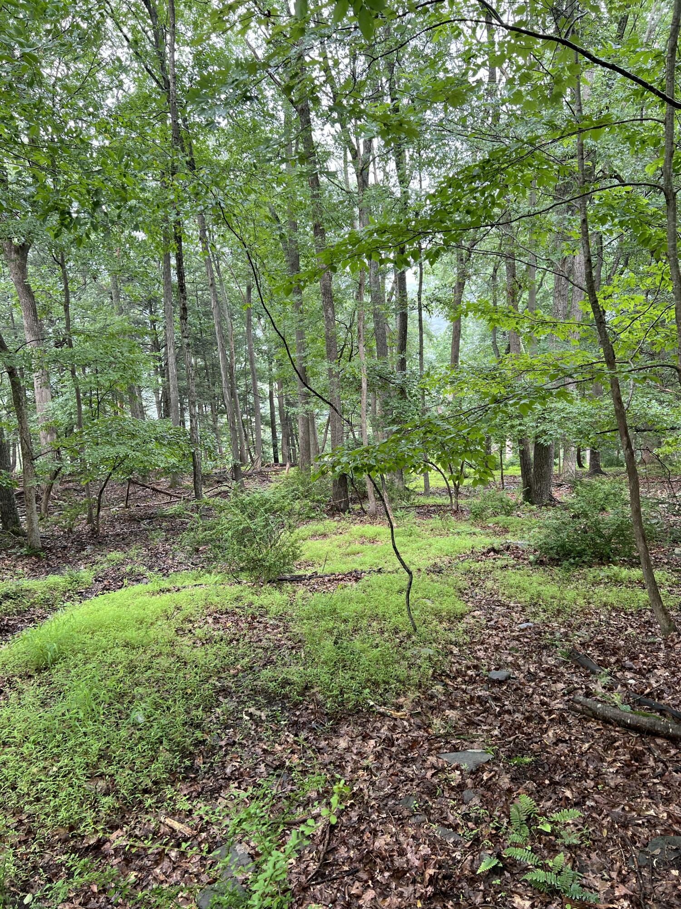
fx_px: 682
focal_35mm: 26
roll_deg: +2.6
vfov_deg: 67.3
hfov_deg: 53.1
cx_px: 340
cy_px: 454
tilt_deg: -12.8
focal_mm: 5.7
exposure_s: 1/186
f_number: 1.5
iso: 40
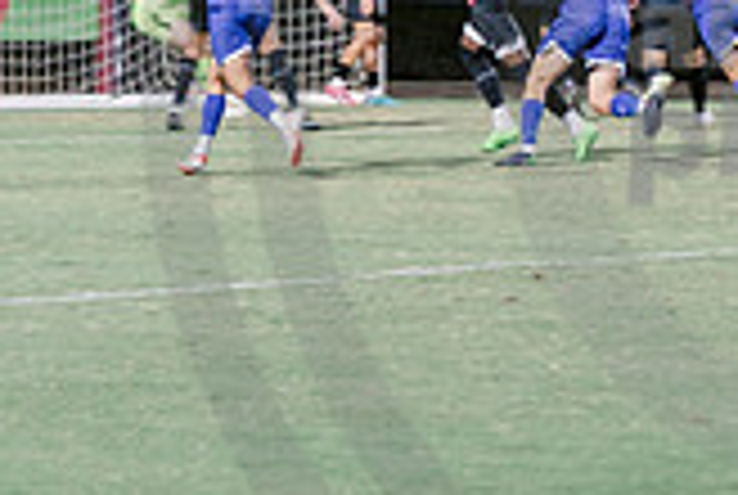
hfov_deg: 6.4
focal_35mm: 318
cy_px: 79
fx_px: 6531
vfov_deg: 4.3
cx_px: 940
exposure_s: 1/80
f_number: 2.8
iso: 640
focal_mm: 90
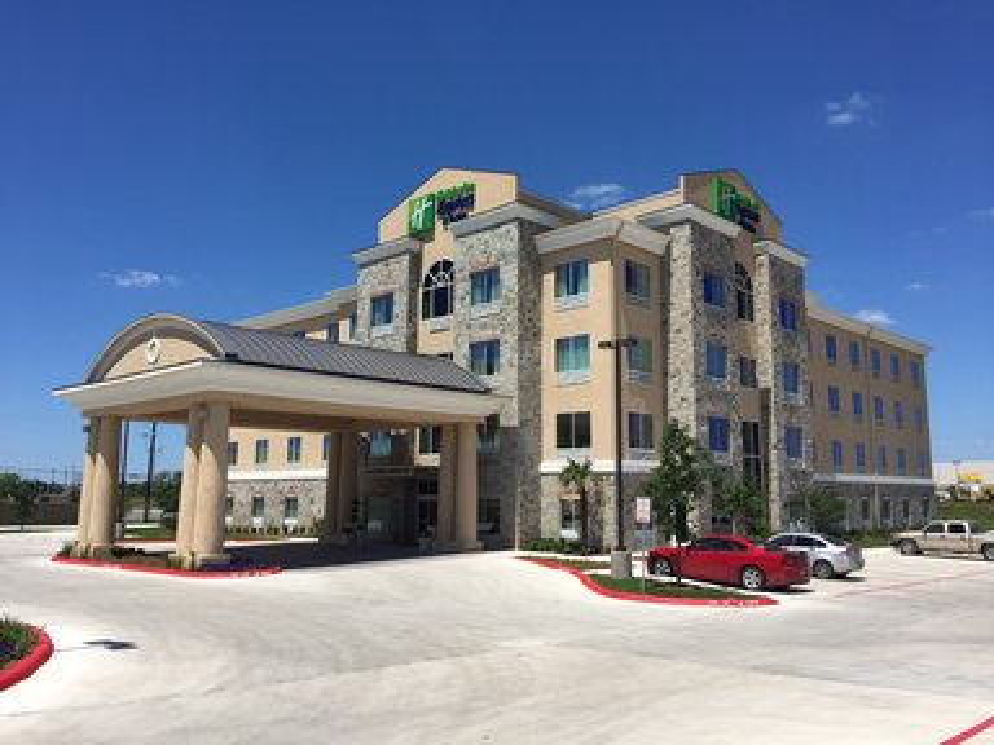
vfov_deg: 48.2
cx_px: 497
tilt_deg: +7.9
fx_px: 833
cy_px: 372
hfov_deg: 61.7
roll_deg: -0.9
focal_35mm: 29
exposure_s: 1/3049
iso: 32
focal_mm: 4.15
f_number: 2.2
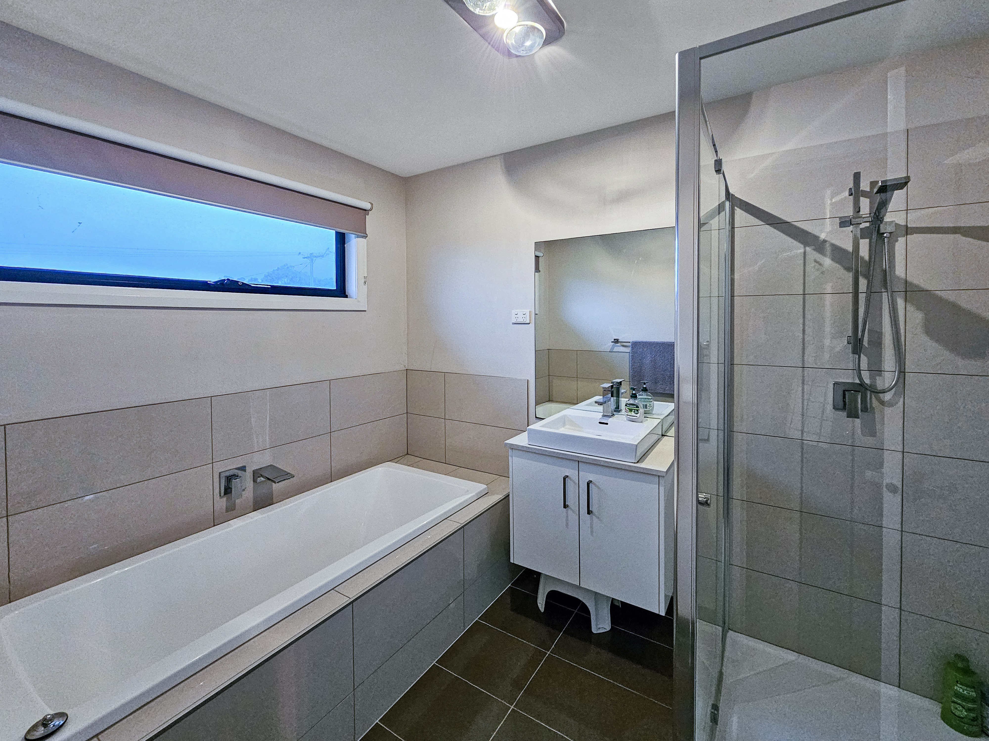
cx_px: 494
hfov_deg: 106.2
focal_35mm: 13
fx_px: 371
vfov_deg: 89.9
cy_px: 370
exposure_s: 1/50
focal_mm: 2.2
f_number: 2.2
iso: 400
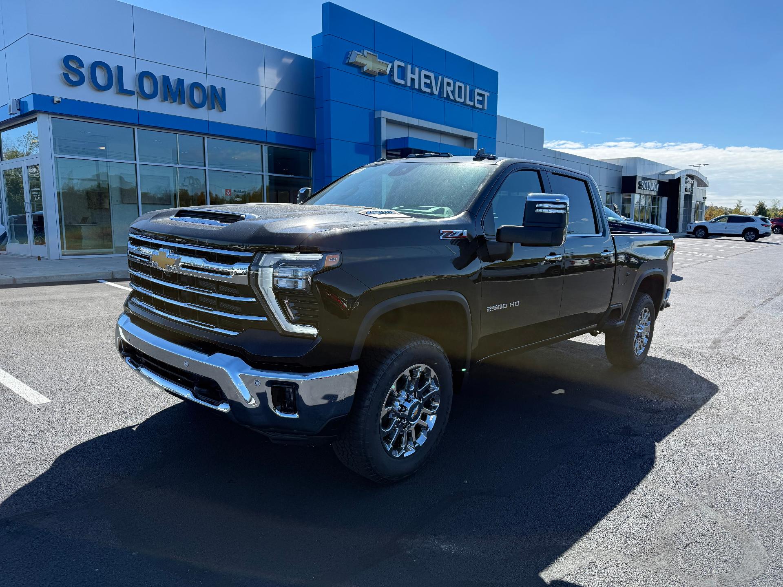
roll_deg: +0.0
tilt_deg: -6.7
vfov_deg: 56.8
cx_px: 392
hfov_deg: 71.6
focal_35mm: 24
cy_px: 294
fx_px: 543
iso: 100
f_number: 1.78
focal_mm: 6.76
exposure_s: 1/2703
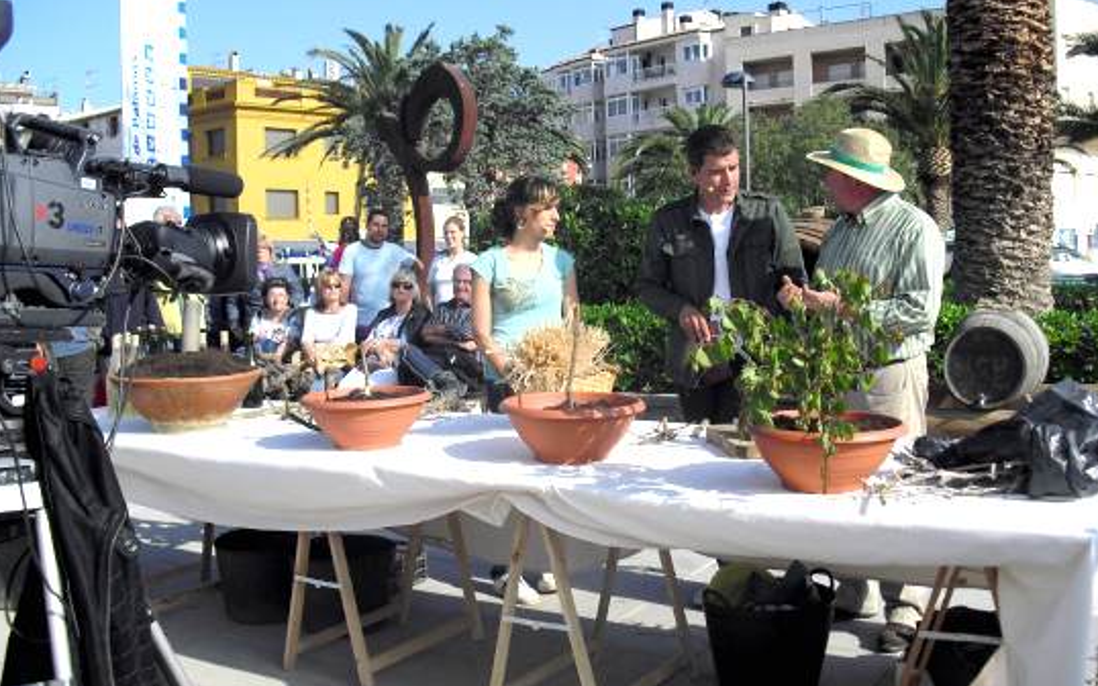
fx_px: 1167
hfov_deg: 50.4
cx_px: 549
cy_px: 323
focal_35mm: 39
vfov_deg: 32.7
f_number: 7.8
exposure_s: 1/200
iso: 64
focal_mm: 6.3
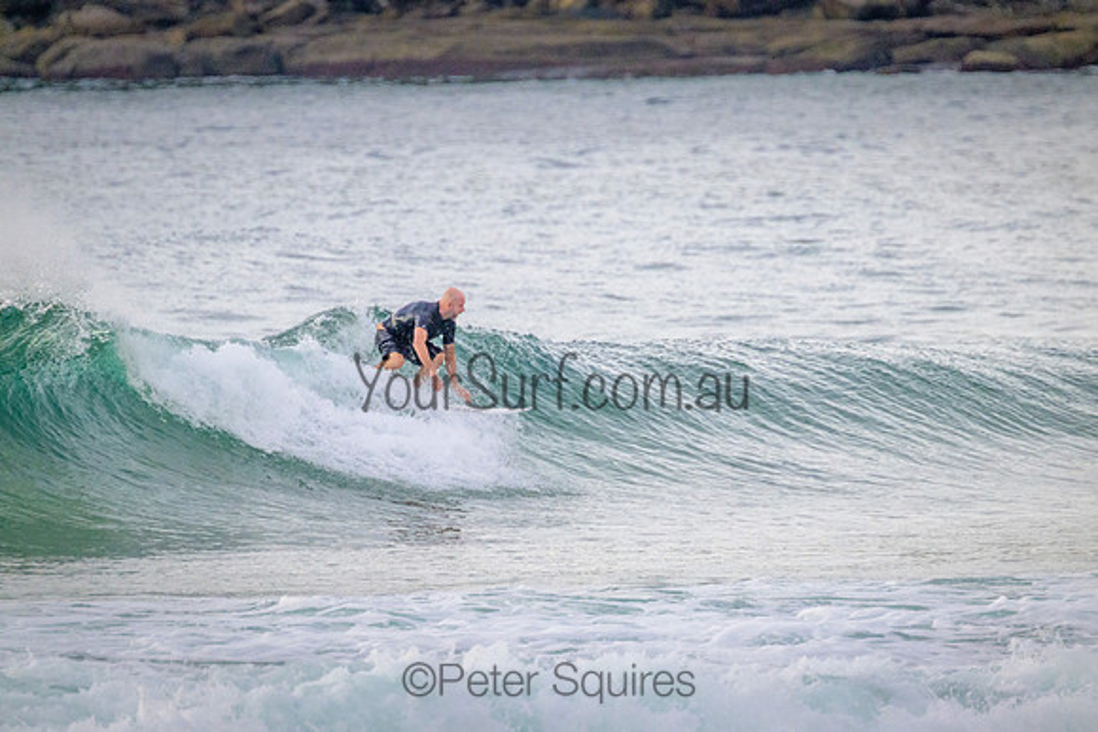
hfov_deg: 2.6
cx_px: 549
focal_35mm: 800
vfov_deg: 1.7
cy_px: 366
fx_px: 24405
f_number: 11
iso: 2800
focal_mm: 800
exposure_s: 1/2000
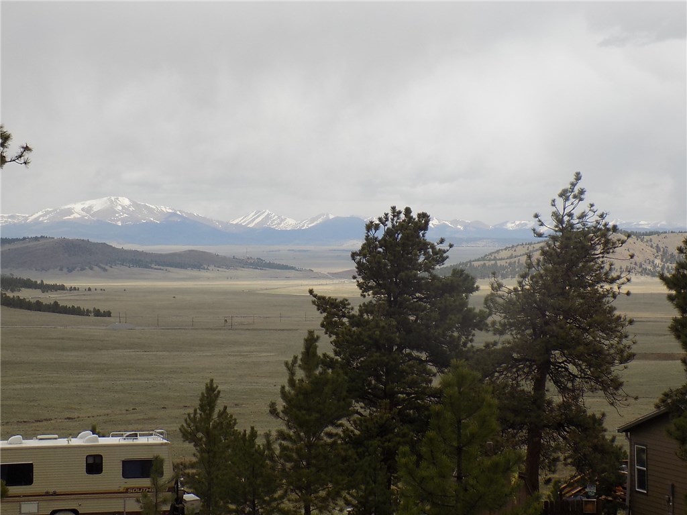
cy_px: 258
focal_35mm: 97
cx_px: 344
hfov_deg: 20.2
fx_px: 1925
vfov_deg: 15.2
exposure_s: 1/500
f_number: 4.6
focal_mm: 17.2
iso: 80
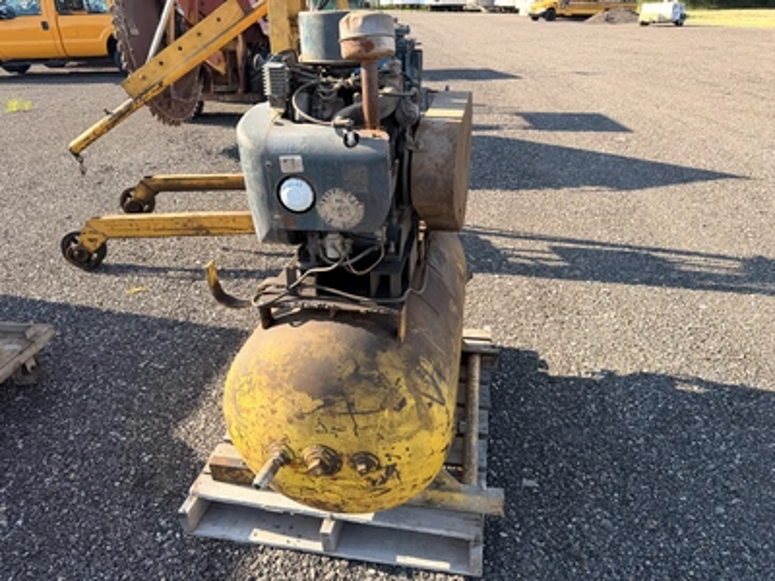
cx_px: 388
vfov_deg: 56.8
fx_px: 537
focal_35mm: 24
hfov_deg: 71.6
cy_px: 290
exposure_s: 1/1139
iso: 80
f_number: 1.78
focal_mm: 6.76
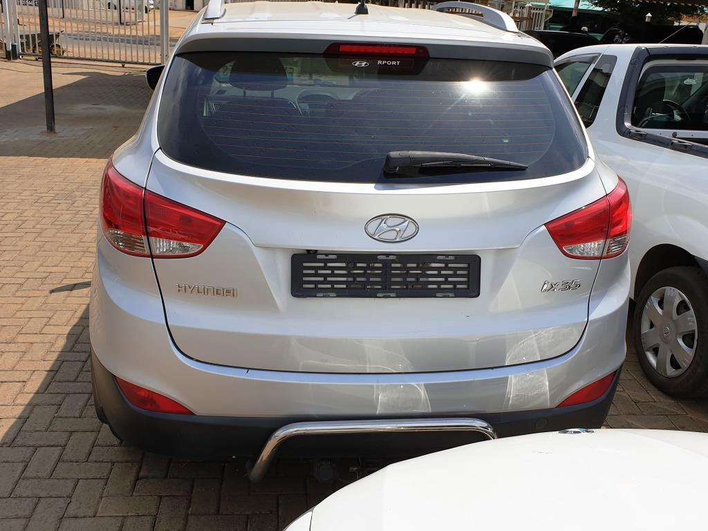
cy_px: 266
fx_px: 532
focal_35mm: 26
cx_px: 354
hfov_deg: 67.3
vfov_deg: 53.1
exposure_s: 1/2890
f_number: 2.4
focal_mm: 4.3
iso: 50
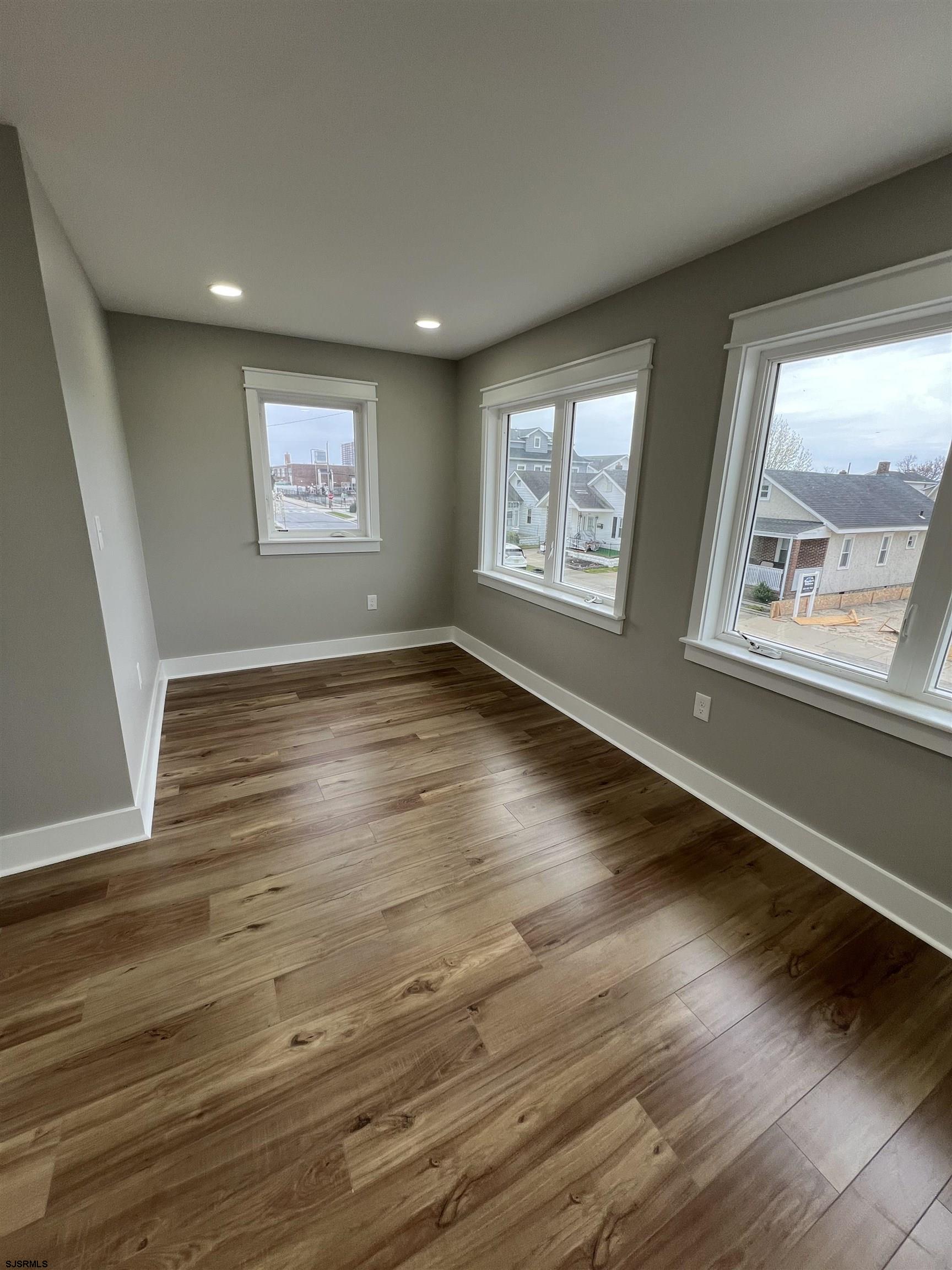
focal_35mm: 13
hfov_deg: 89.9
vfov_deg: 106.2
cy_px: 635
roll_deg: -1.2
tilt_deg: -16.8
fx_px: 477
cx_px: 476
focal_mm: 1.57
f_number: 1.8
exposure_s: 1/99
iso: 40
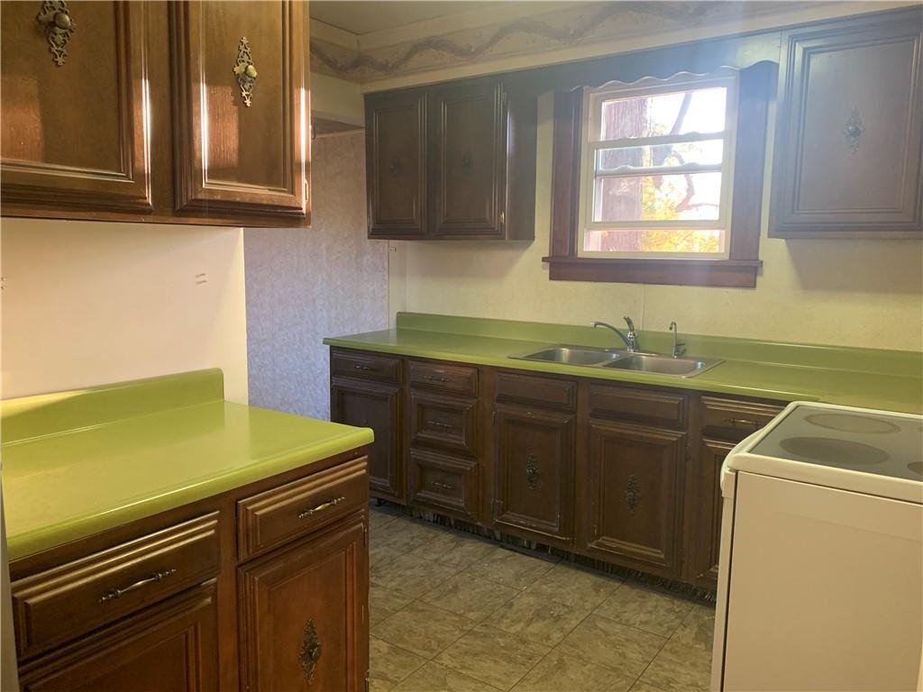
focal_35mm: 26
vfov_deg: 53.1
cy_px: 346
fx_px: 693
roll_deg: -1.1
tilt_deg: -7.9
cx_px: 462
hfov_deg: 67.3
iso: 160
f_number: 1.8
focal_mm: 4.25
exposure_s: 1/60
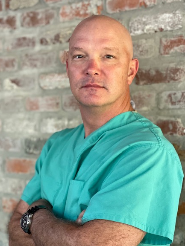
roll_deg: -1.7
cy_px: 134
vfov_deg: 27.4
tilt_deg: +0.0
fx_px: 506
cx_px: 91
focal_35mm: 71
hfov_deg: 20.7
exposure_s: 1/40
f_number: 2.2
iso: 200
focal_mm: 7.5
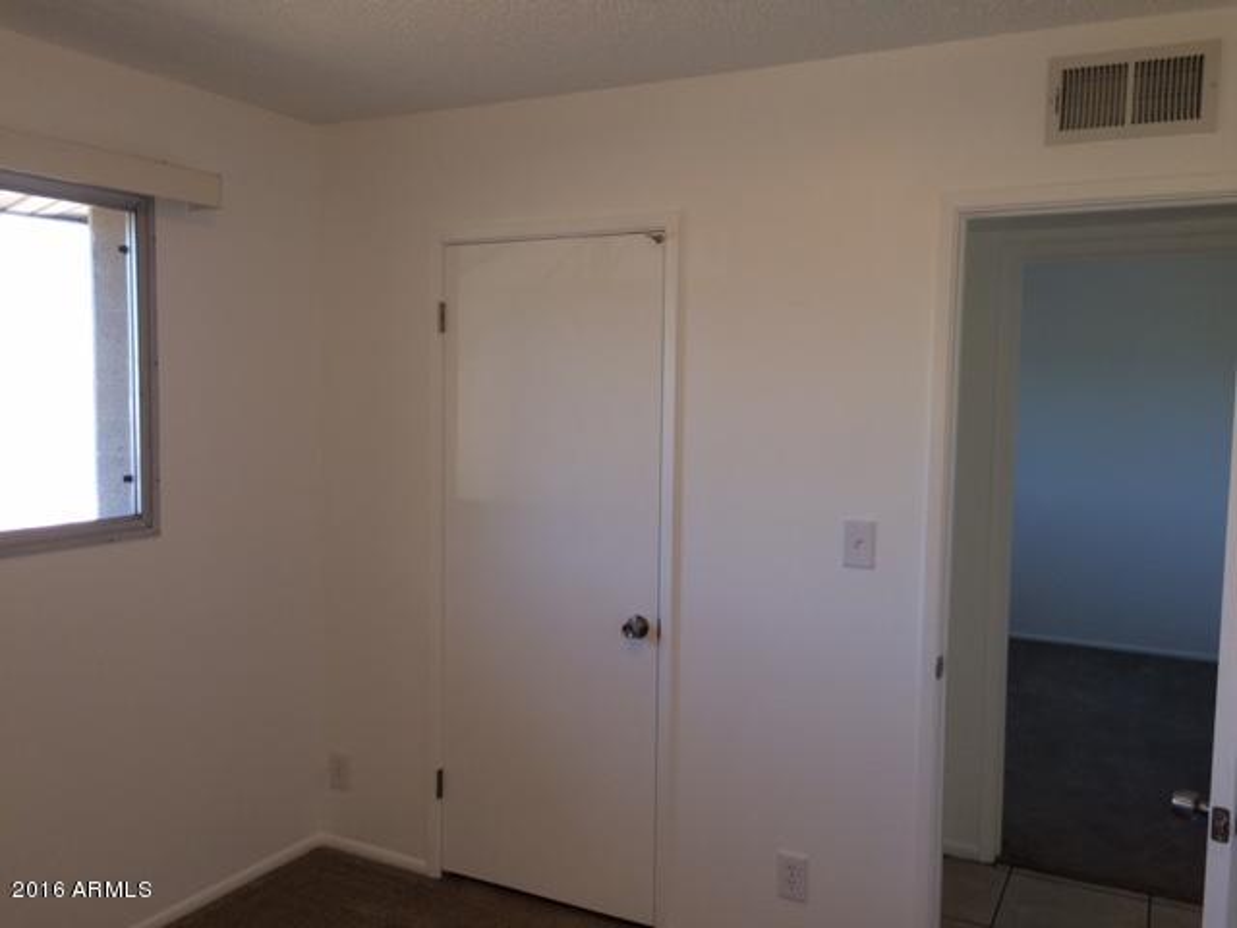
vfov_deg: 48.2
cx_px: 618
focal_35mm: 29
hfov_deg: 61.7
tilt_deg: -3.0
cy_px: 464
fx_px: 1036
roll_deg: +1.6
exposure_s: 1/30
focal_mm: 4.15
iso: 50
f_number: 2.2
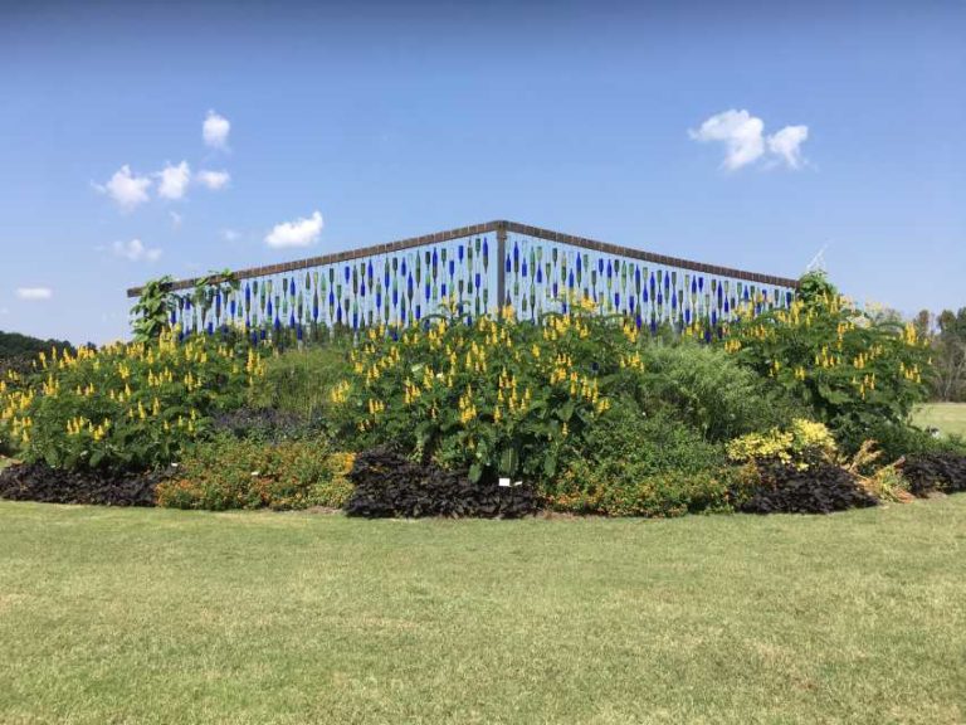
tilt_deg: +2.7
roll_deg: +0.5
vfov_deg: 48.2
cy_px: 362
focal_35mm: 29
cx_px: 483
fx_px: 809
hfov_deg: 61.7
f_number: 2.2
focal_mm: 4.15
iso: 25
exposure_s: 1/1399
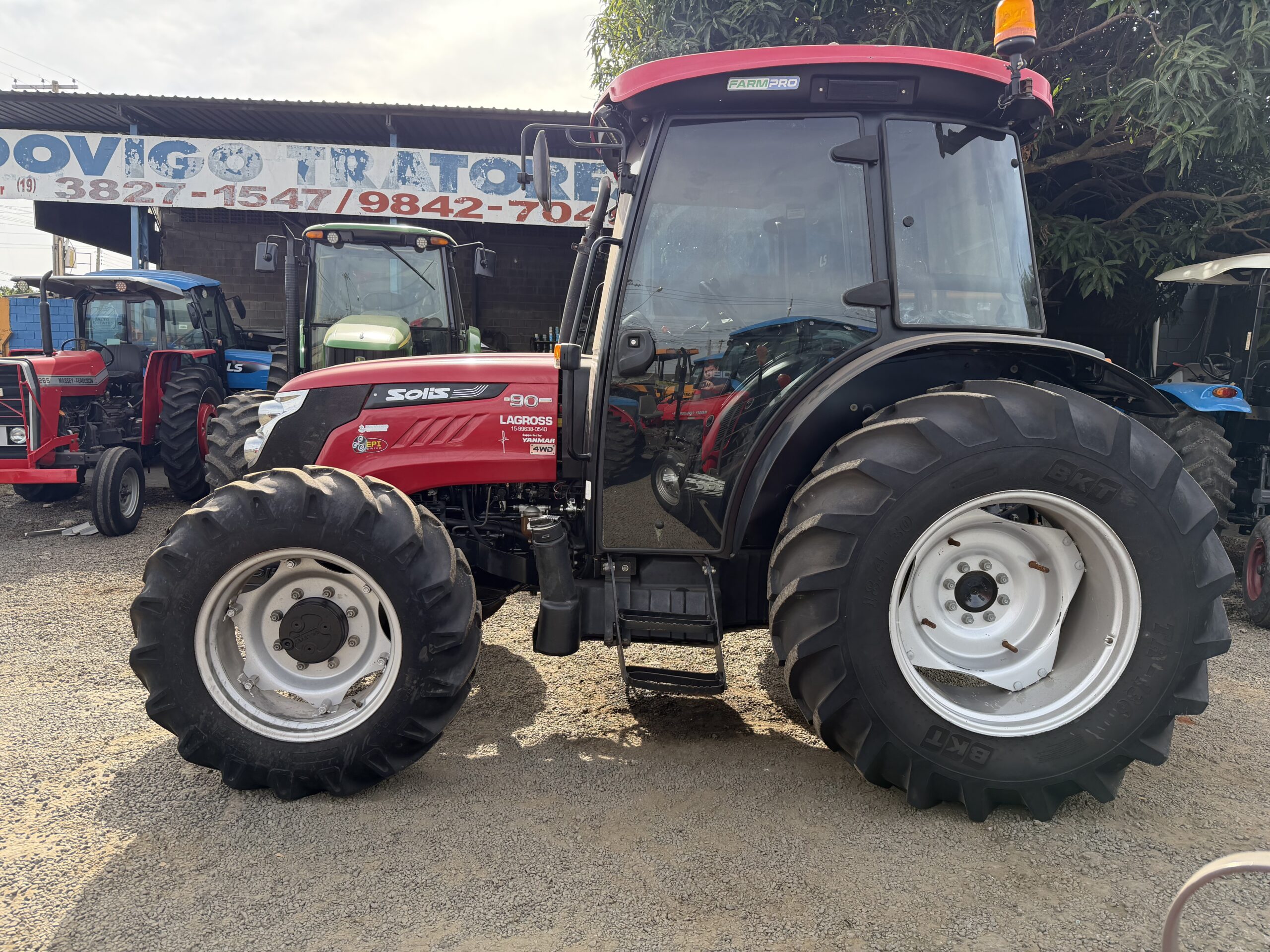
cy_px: 476
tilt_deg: -5.4
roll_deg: -2.1
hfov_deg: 71.6
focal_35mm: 24
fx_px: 881
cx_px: 635
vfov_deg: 56.8
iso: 100
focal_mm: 6.76
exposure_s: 1/1314
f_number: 1.78
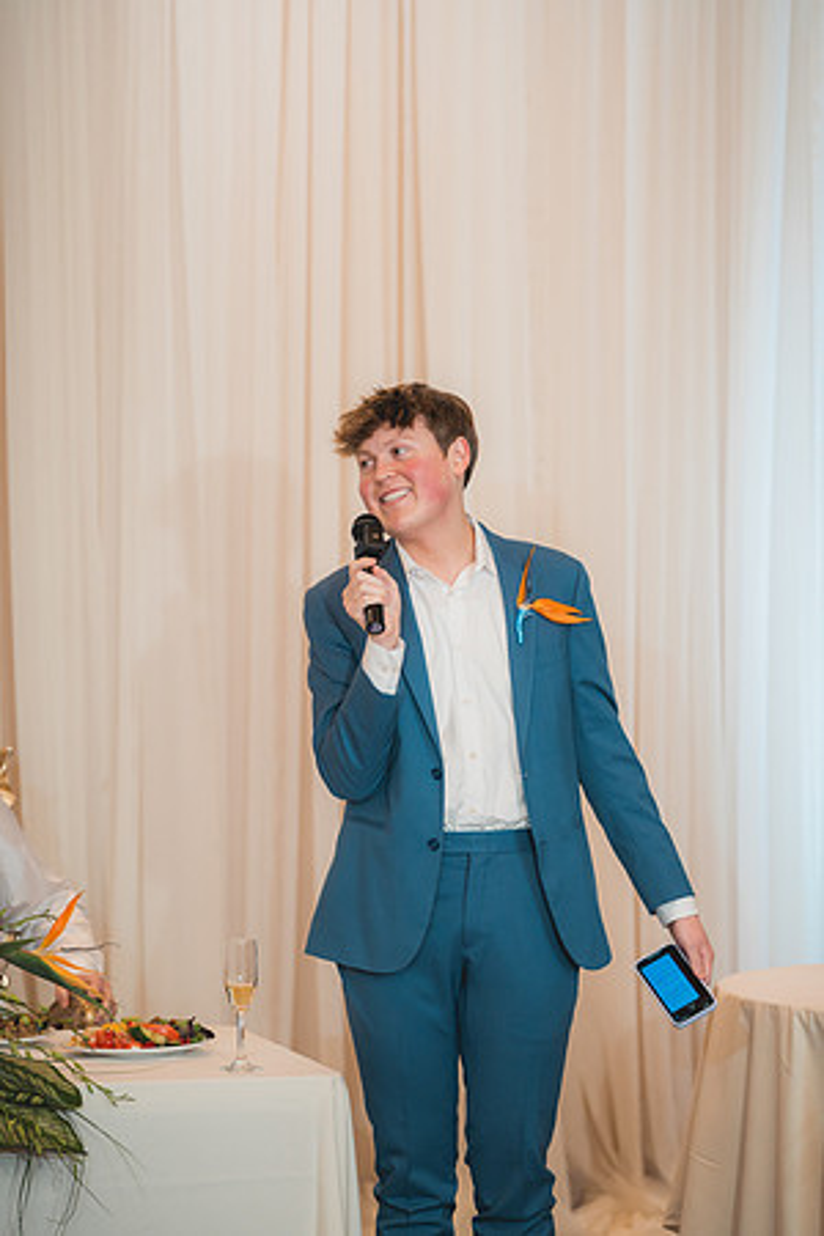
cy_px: 618
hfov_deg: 9.3
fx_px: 5081
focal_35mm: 148
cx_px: 412
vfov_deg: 13.9
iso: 1000
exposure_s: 1/250
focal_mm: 148
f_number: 2.8
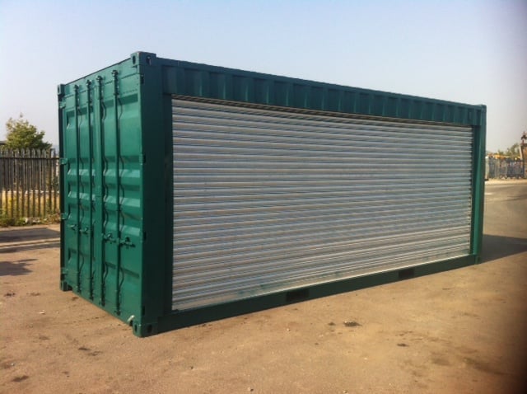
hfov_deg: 52.7
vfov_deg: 40.6
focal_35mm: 35
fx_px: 532
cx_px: 264
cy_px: 197
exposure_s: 1/973
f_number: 2.8
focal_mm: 3.85
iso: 80
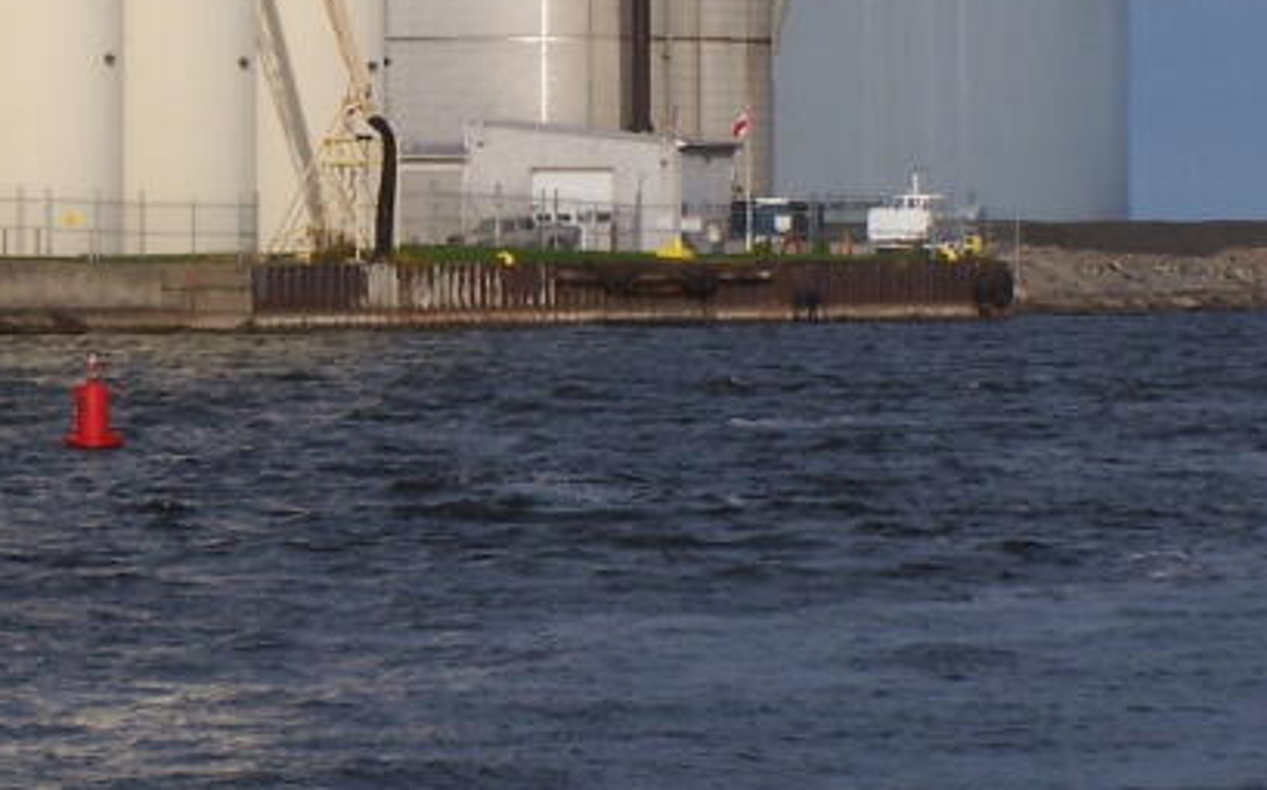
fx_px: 11732
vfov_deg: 3.9
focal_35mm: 340
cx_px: -161
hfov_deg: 6.2
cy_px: 56
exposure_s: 1/640
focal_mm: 21.2
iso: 80
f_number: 6.3
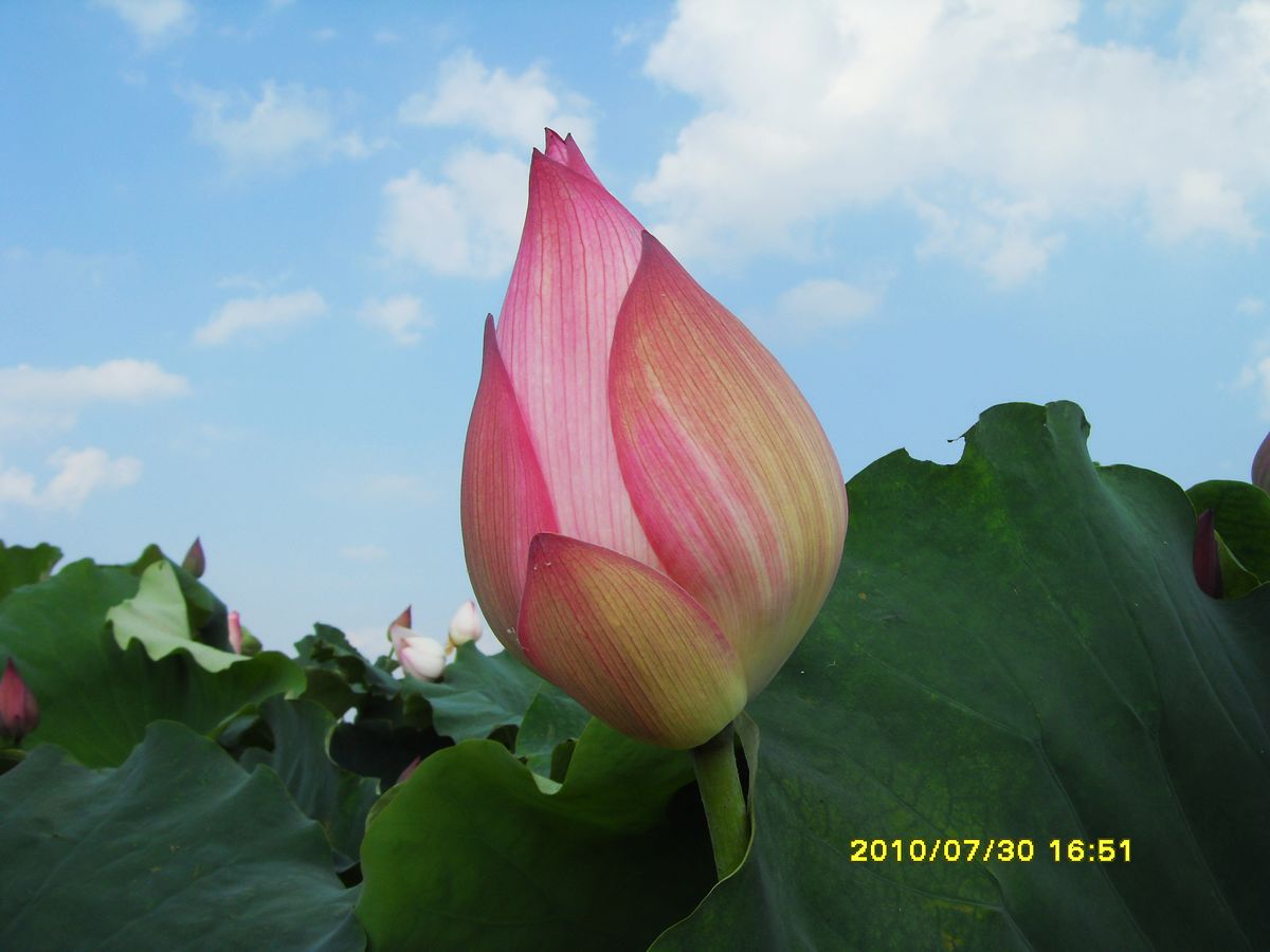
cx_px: 635
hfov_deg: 47.9
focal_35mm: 39
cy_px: 476
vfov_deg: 36.8
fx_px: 1431
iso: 80
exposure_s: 1/250
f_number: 6.2
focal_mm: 6.6
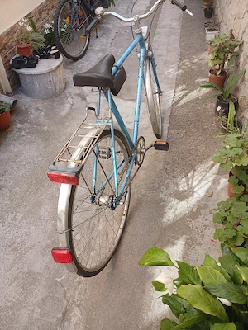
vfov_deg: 67.3
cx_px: 124
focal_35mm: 26
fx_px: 248
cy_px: 165
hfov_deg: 53.1
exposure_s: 1/50.3
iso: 32
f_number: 1.8
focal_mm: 3.98
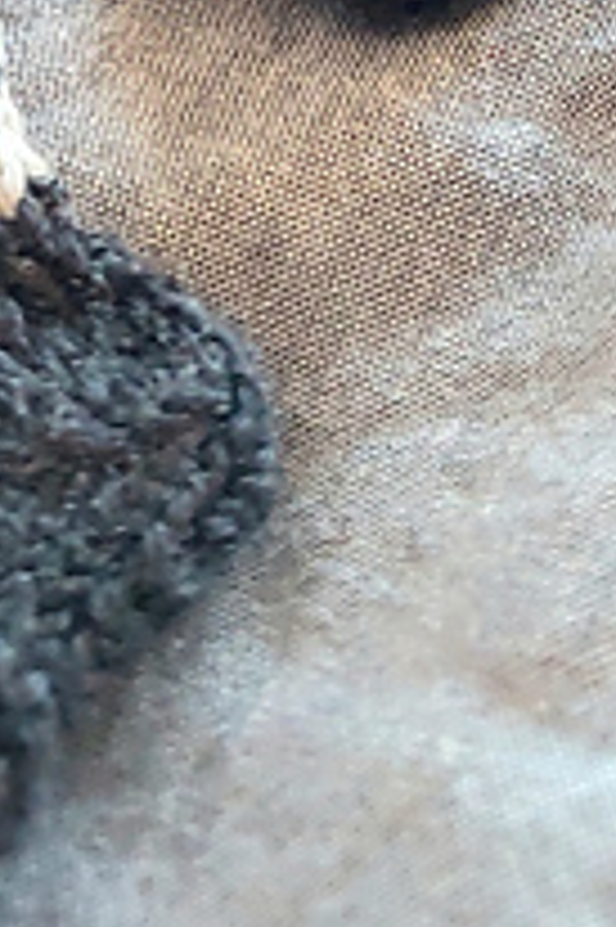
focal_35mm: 97
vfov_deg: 18.8
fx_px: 2494
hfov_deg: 14.0
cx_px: 126
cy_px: -428
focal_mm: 4.6
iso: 313
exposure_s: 1/50
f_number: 1.8
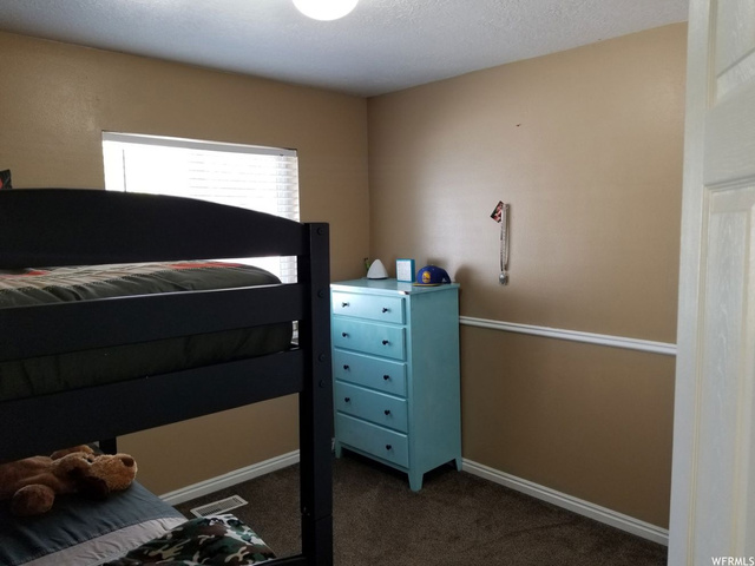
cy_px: 283
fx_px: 567
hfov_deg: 67.3
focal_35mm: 26
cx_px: 378
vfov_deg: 53.1
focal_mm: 4.3
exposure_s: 1/60
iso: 100
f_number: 1.7
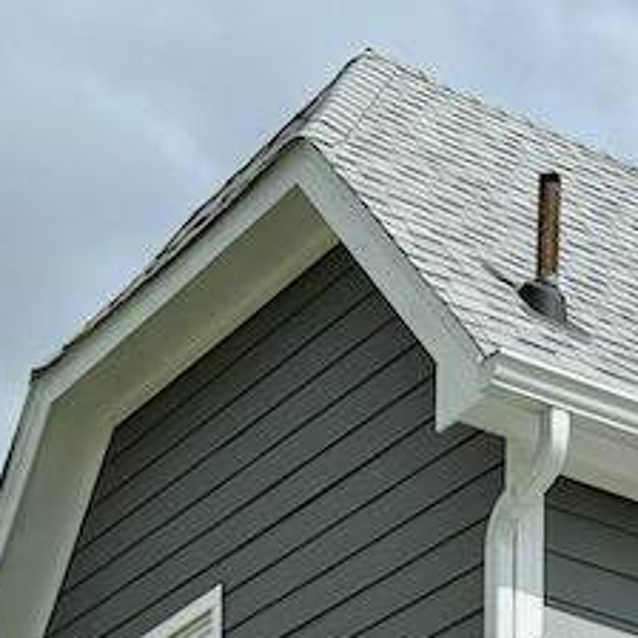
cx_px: 917
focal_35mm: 121
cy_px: 1293
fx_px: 2523
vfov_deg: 12.6
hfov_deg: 13.7
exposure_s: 1/6711
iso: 80
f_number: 1.78
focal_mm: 6.76
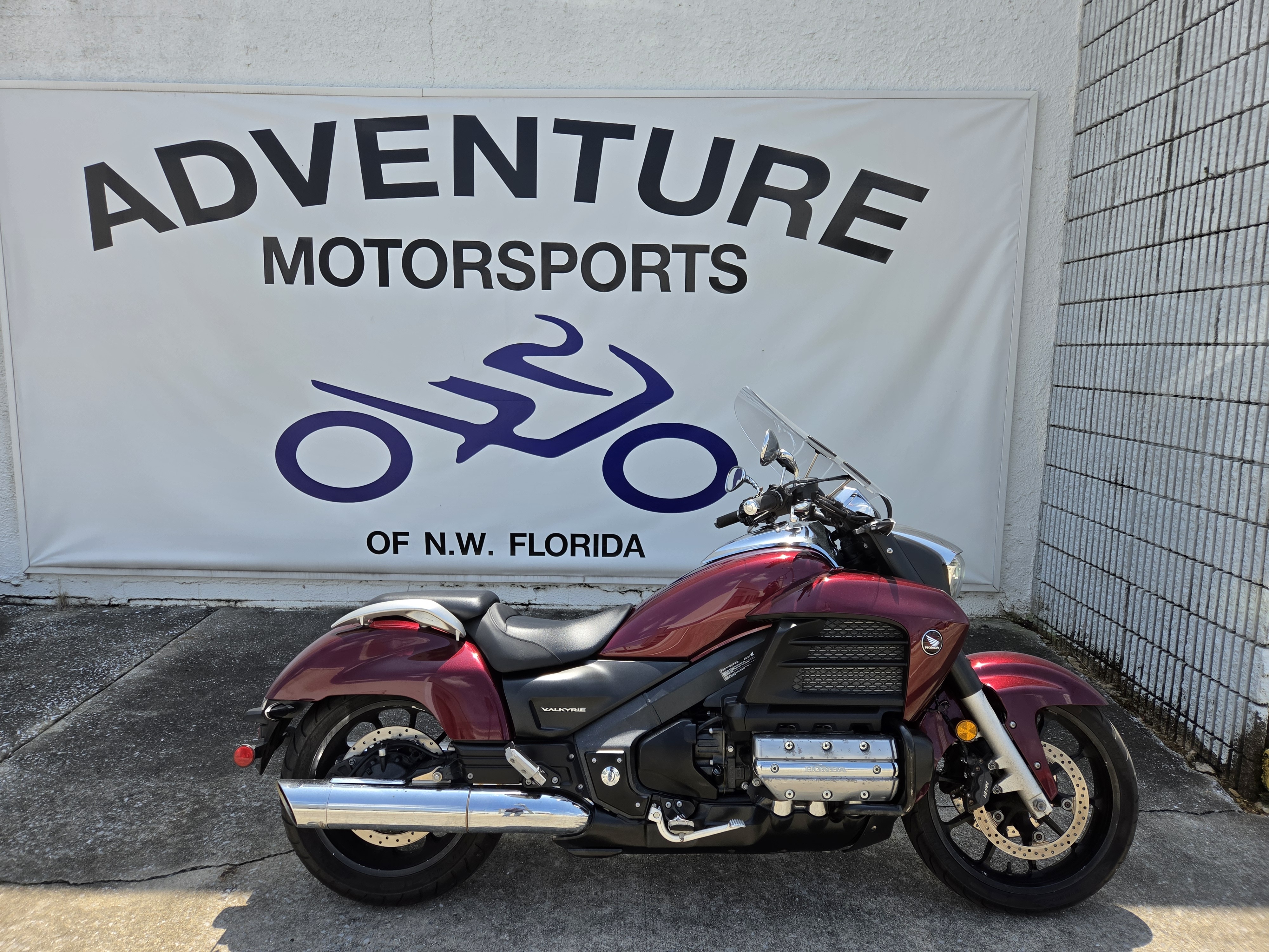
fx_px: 843
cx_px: 634
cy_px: 476
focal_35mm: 23
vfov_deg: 58.9
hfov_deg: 73.9
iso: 80
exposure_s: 1/2210
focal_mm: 5.4
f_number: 1.8
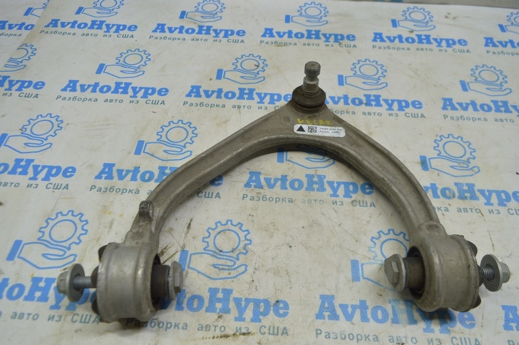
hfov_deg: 67.4
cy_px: 172
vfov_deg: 47.9
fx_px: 389
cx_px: 260
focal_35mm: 27
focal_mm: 18
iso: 400
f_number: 5.6
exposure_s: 1/40
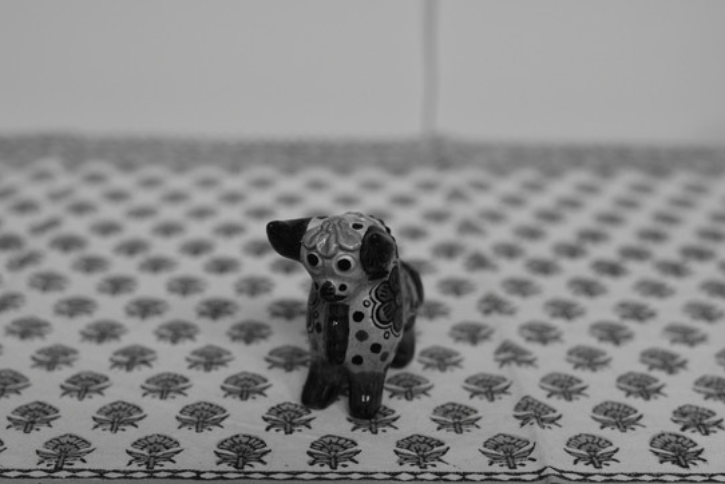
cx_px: 337
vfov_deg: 23.0
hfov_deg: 33.9
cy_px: 276
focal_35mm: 59
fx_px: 1189
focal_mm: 50
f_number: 4
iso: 1600
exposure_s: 1/250
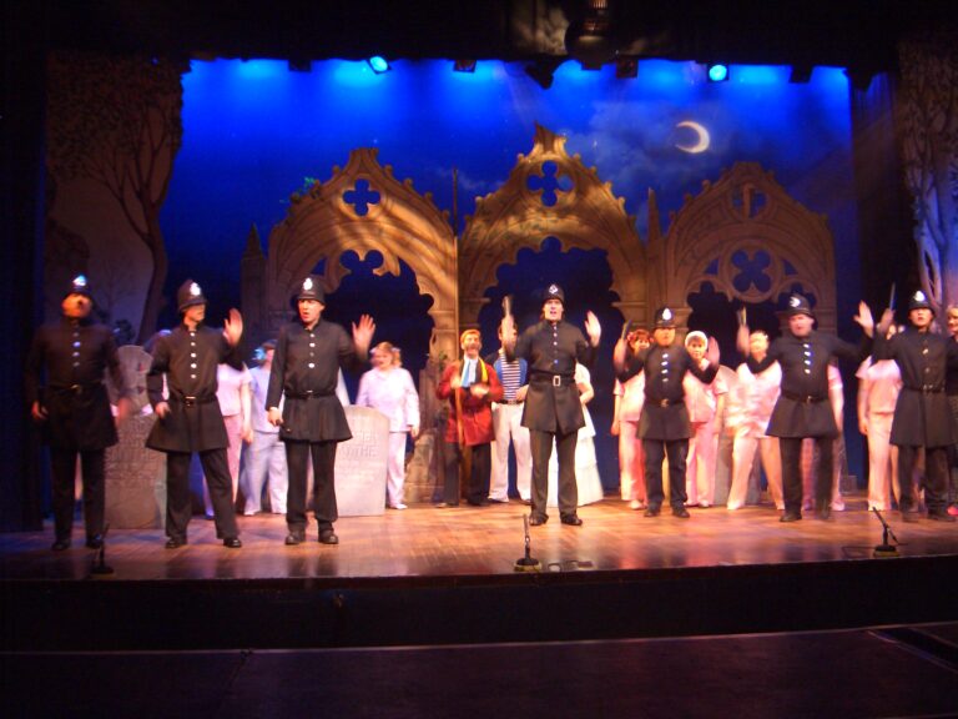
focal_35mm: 39
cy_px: 360
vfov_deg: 36.8
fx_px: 1079
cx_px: 479
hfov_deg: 47.9
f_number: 2.8
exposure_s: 1/8
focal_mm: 8
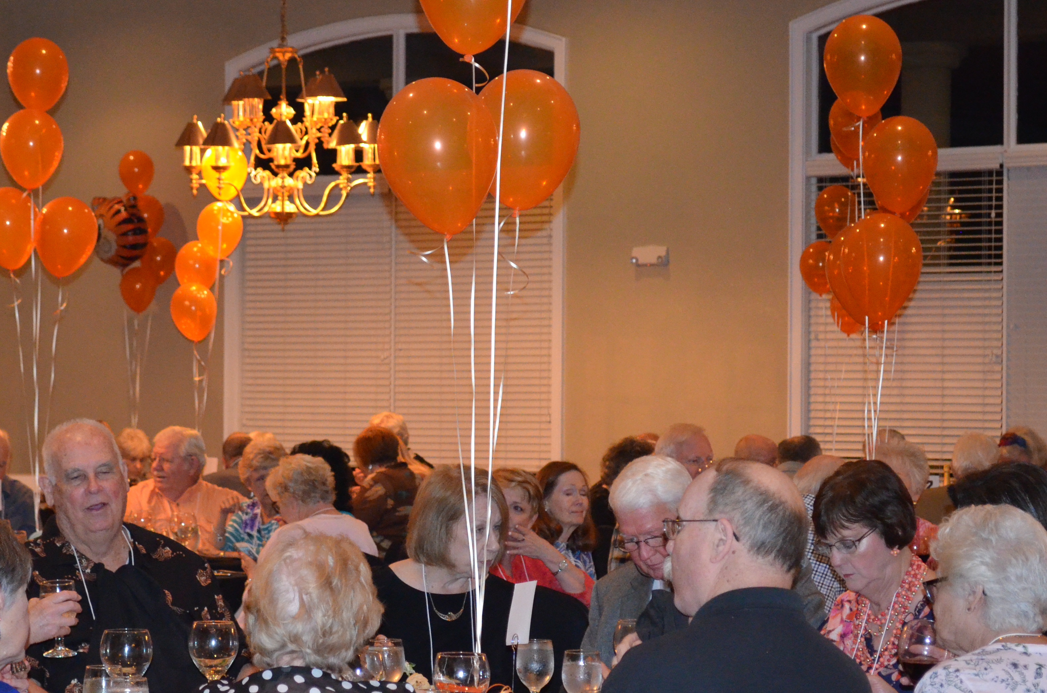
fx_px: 3134
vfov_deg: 12.6
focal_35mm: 108
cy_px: 378
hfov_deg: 18.9
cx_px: 376
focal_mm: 46
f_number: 5.3
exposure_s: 1/60
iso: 3200
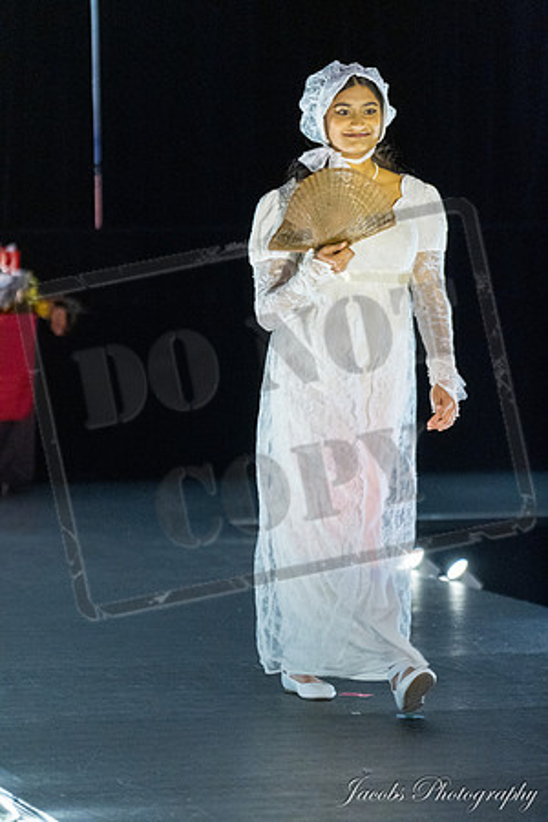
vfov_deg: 10.4
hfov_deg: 6.9
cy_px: 411
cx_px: 274
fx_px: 4521
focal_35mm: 198
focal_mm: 198
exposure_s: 1/250
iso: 4000
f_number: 4
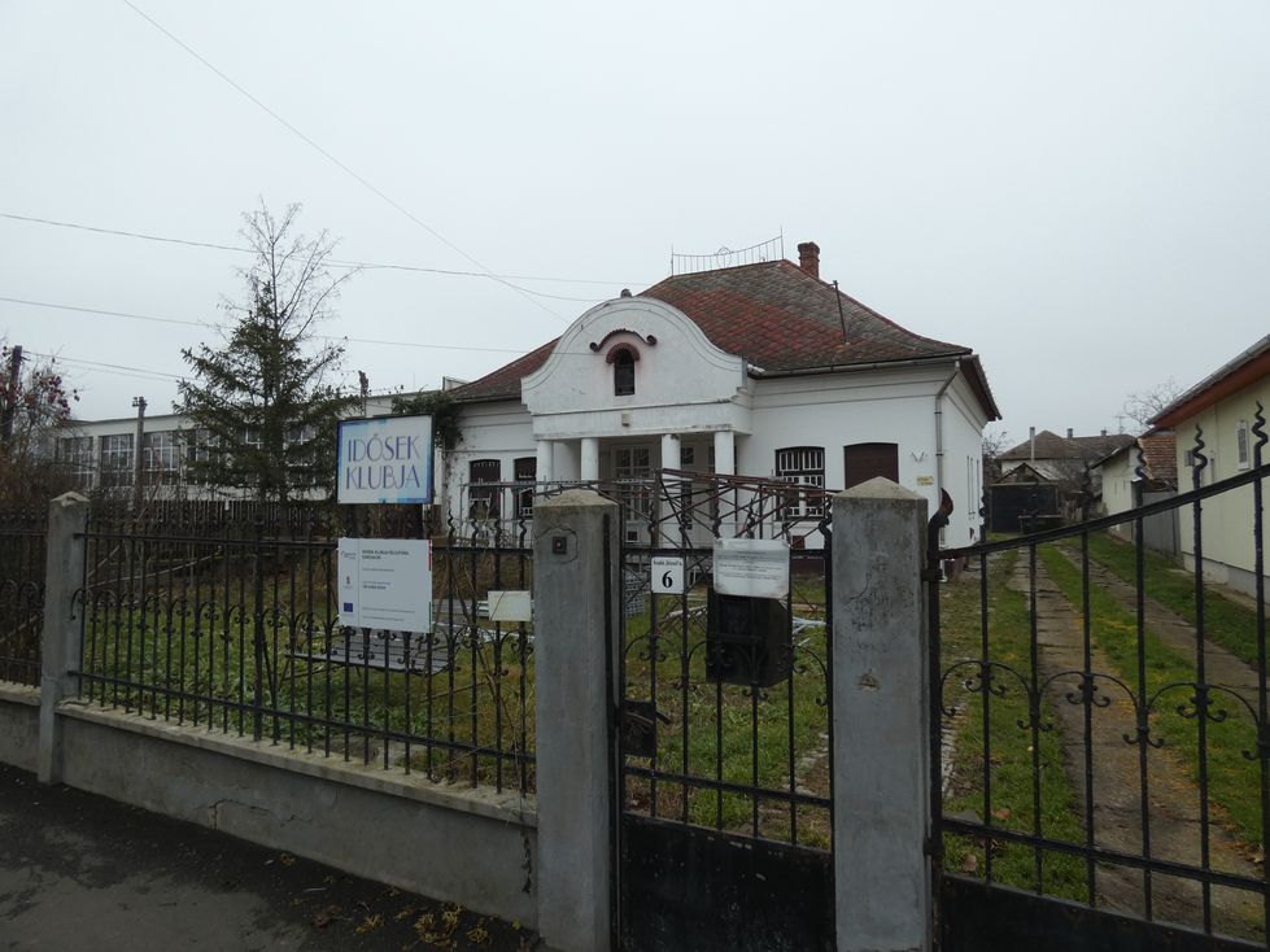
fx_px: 734
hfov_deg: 81.8
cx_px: 635
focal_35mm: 20
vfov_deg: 66.0
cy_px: 476
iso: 80
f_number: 2.8
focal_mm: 3.6
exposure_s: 1/250
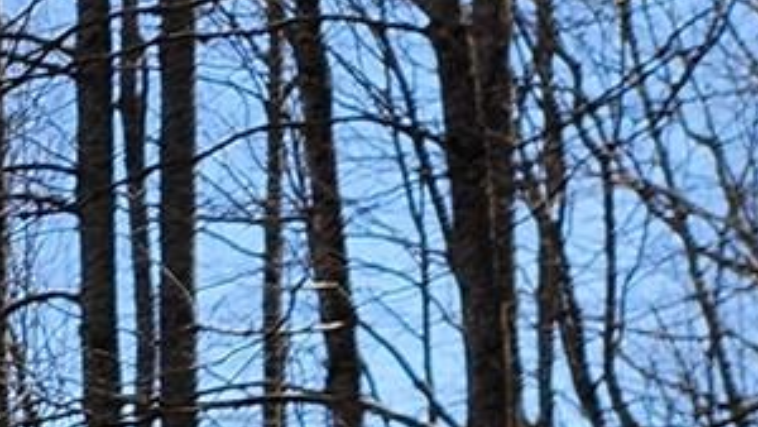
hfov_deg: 10.1
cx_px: -1326
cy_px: 1380
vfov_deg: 6.4
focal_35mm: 171
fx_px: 3438
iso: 20
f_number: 1.8
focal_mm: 5.4
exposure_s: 1/812
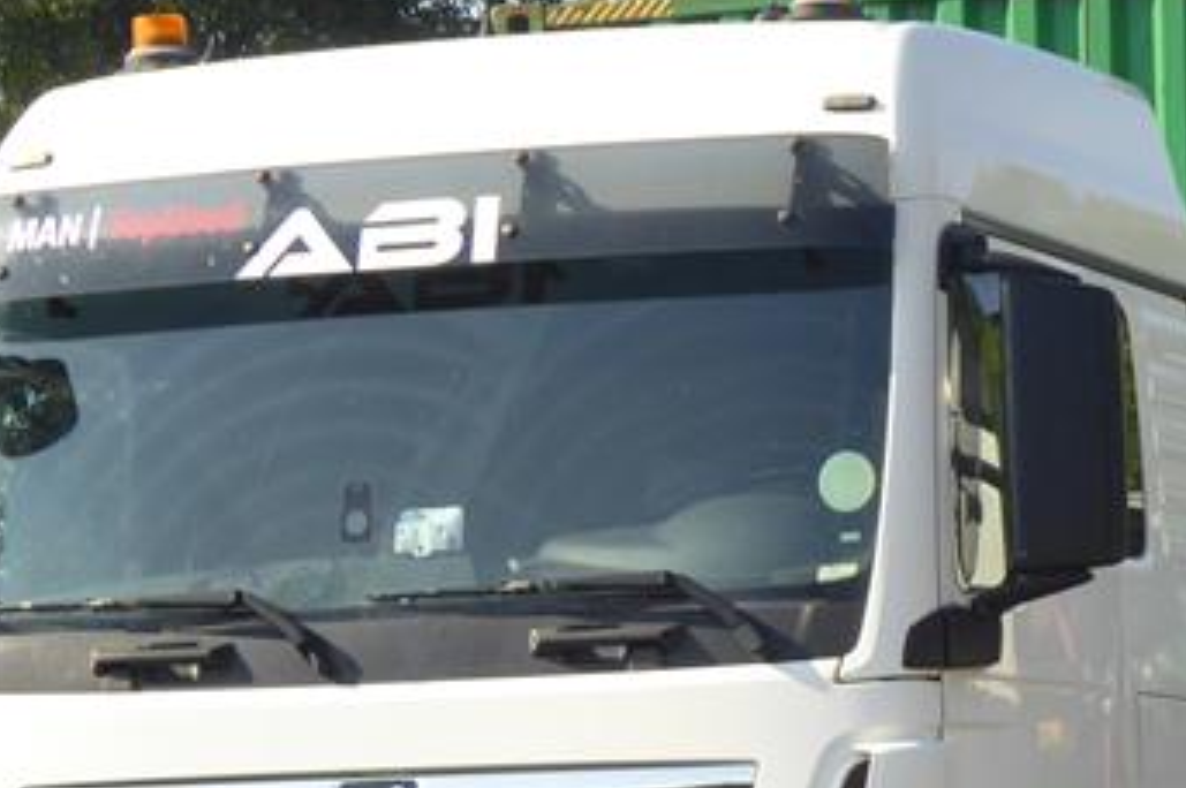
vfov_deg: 8.0
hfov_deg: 12.1
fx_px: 5595
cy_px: 722
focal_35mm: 170
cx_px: 916
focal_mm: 12.5
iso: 100
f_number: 4.5
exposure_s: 1/320
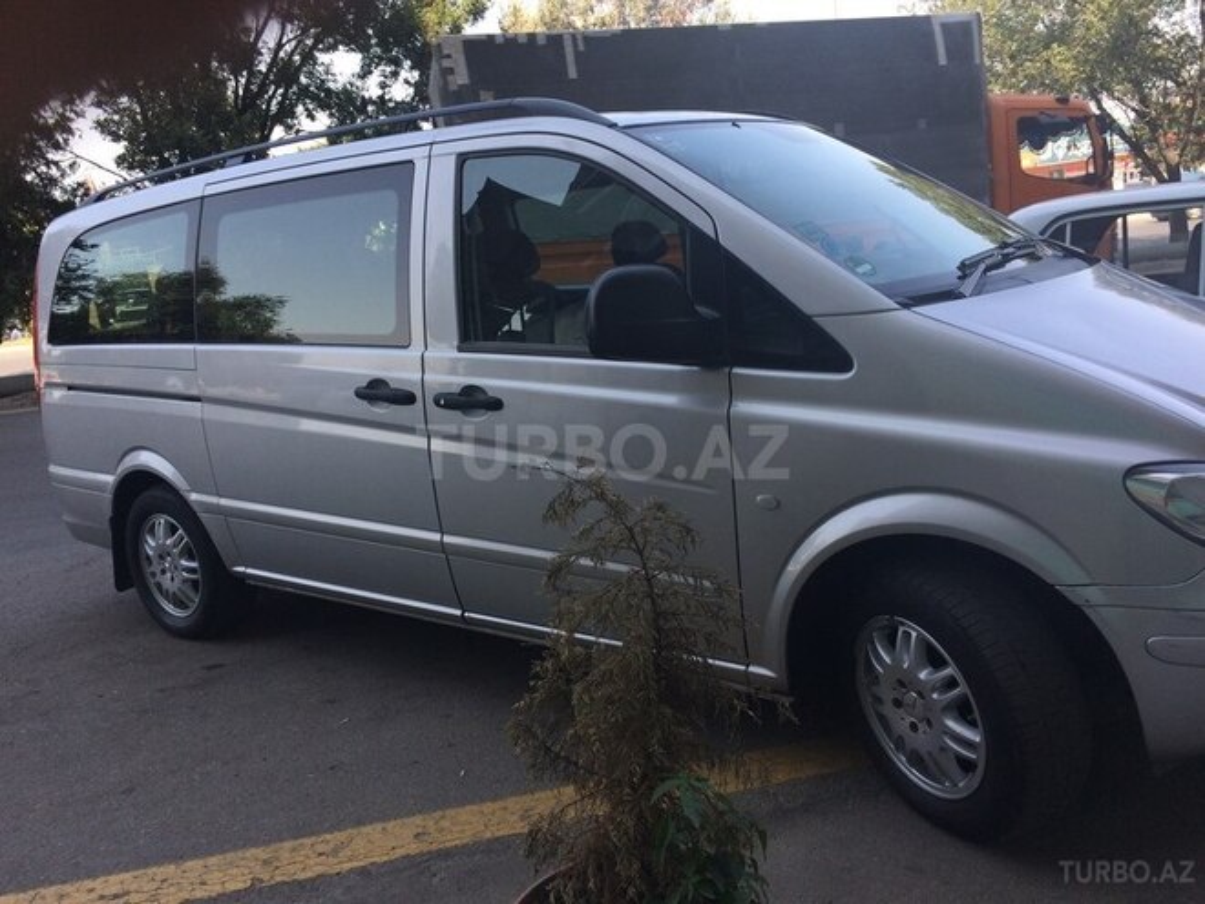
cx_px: 602
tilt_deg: -10.8
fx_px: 1010
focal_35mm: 29
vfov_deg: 48.2
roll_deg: +7.2
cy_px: 452
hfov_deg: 61.7
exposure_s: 1/451
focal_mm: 4.15
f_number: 2.2
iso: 32
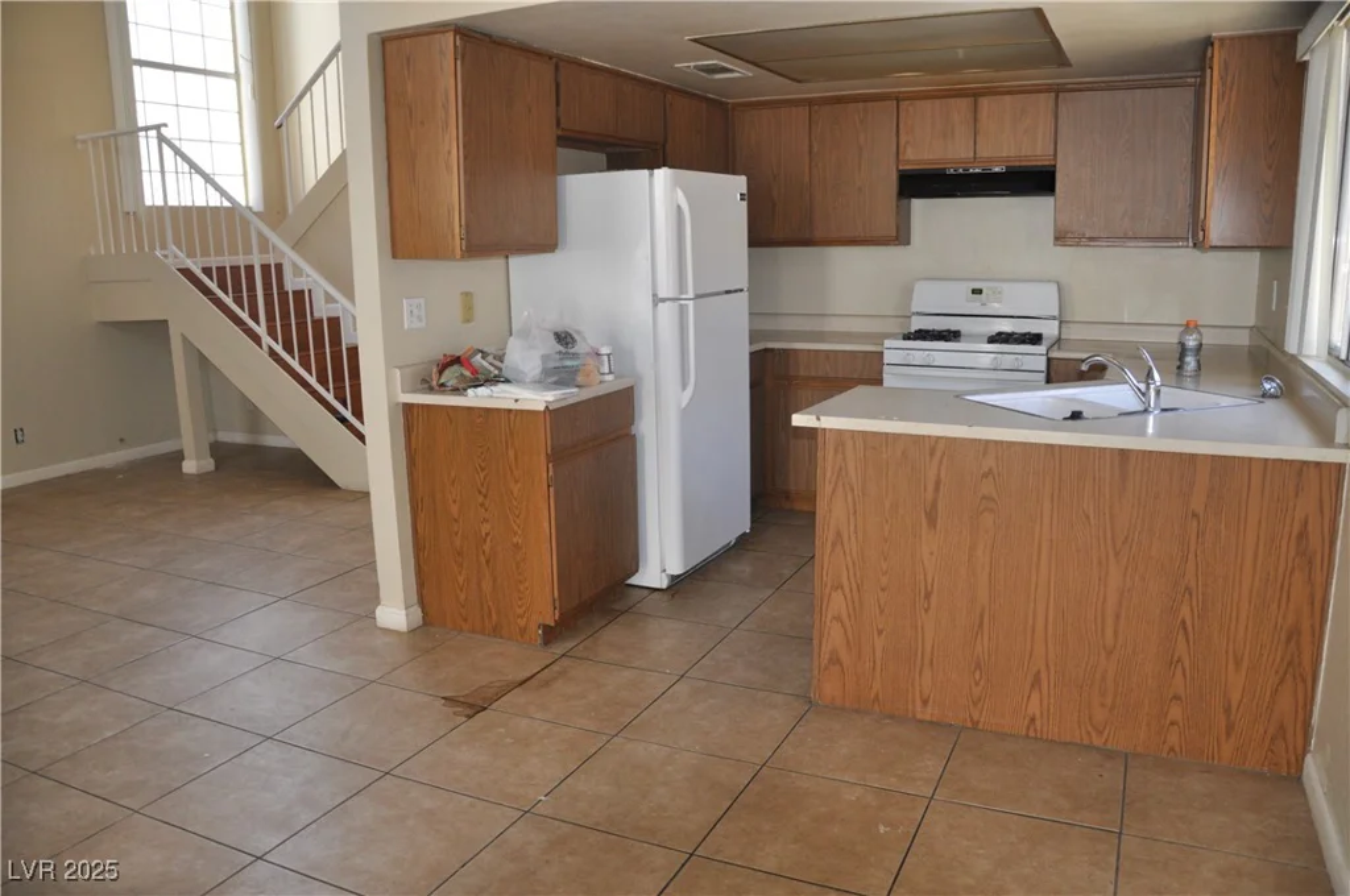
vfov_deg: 47.8
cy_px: 448
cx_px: 675
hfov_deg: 67.4
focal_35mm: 27
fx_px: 1011
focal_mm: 18
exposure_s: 1/125
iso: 720
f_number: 3.5
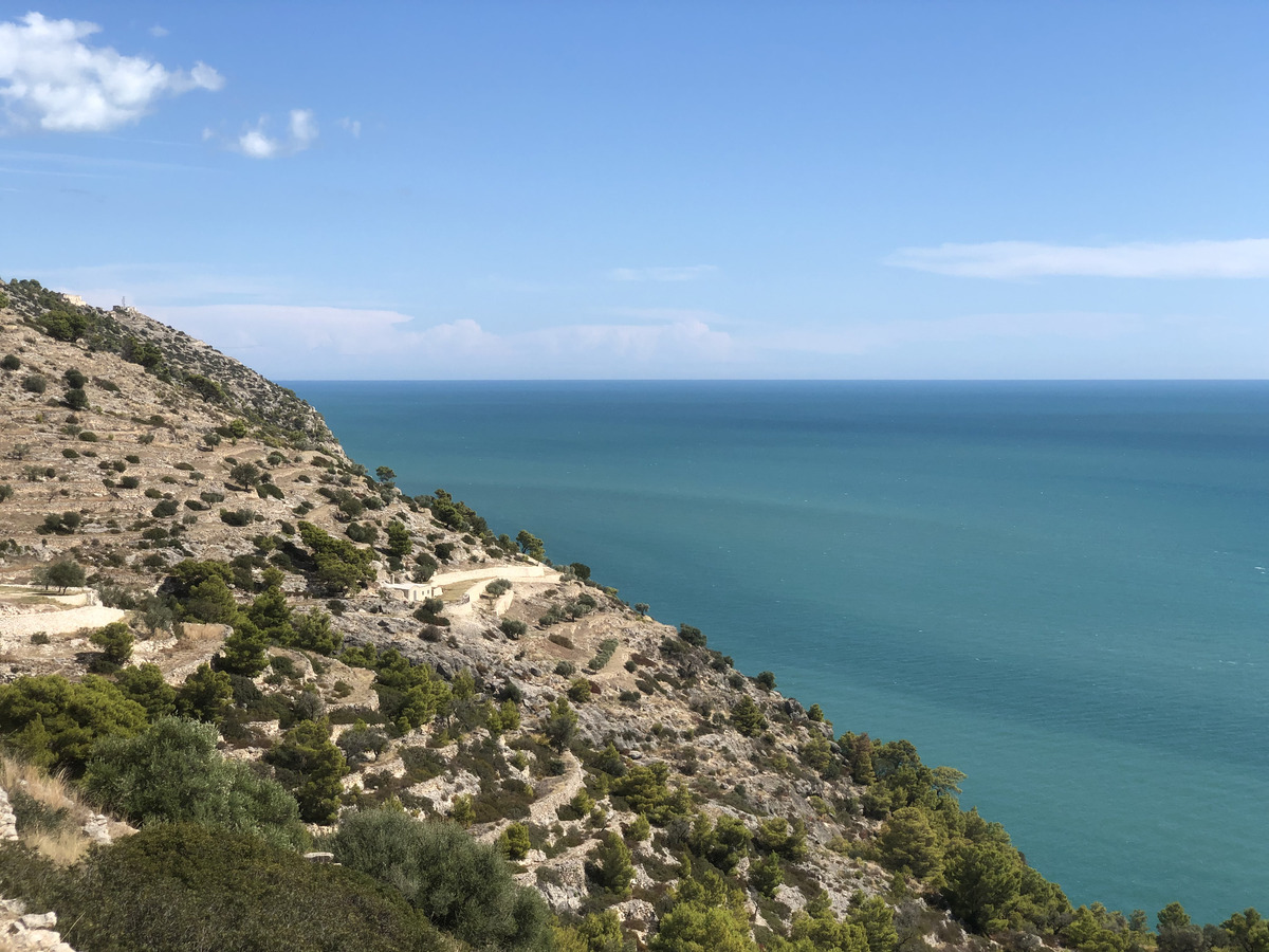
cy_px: 476
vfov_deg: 28.0
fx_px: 1906
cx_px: 634
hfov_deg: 36.8
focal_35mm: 52
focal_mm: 6
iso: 16
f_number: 2.4
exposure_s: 1/1372
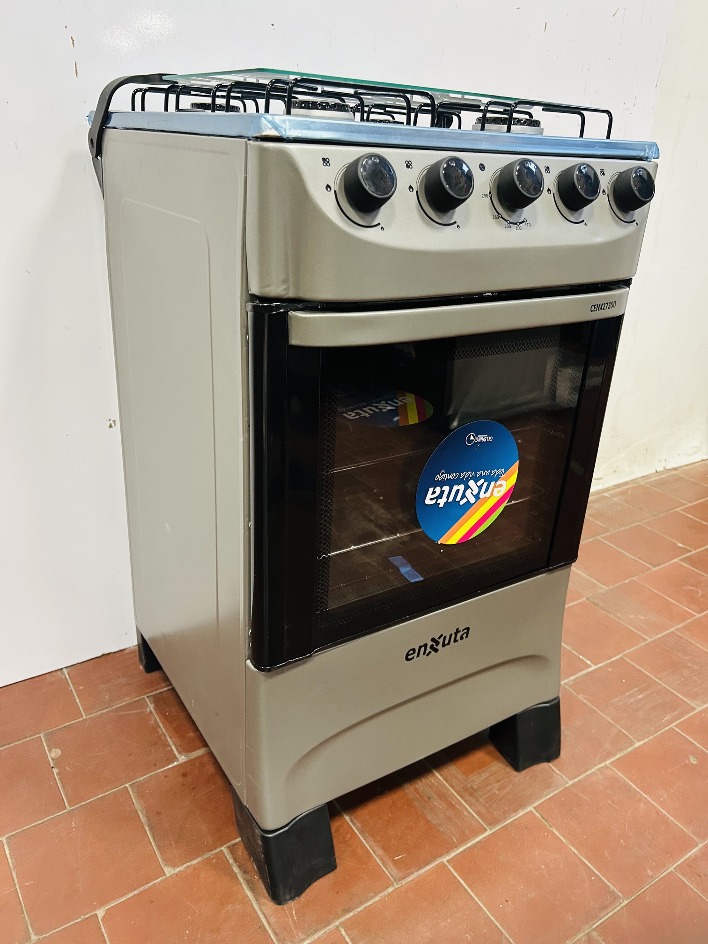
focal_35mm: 26
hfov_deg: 53.1
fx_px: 709
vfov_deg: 67.3
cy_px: 472
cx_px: 354
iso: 400
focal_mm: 5.7
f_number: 1.5
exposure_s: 1/50
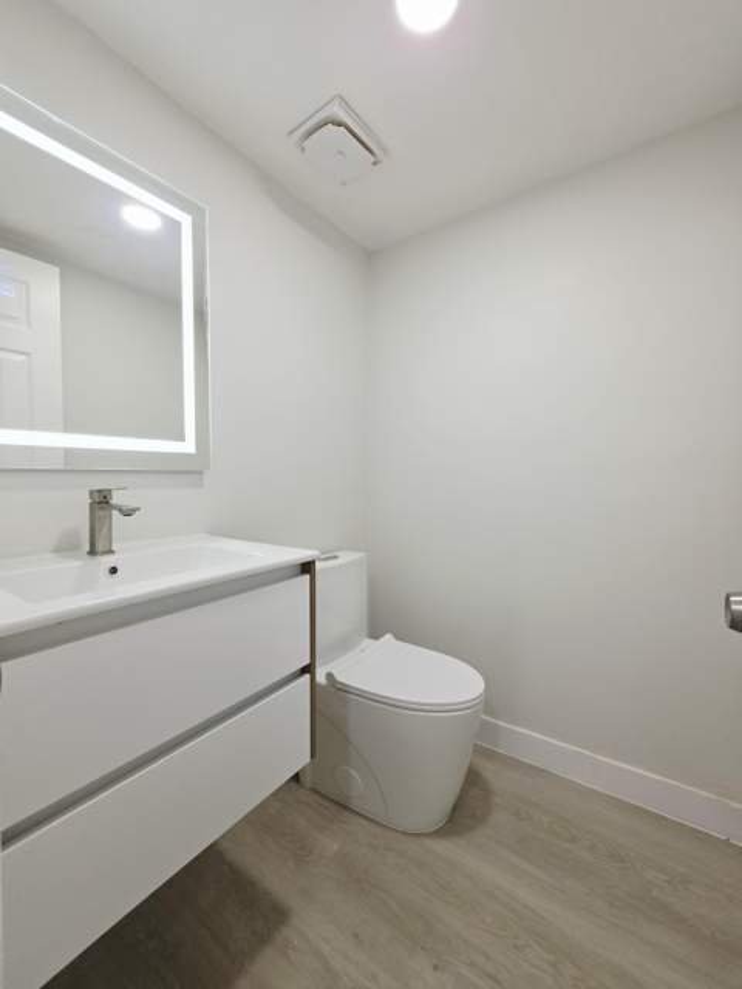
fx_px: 372
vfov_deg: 106.2
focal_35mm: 13
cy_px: 494
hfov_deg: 89.9
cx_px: 371
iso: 50
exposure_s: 1/120
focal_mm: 2.2
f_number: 1.9
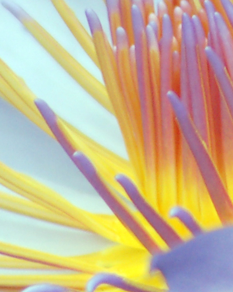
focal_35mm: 2422
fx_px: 20883
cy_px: 82
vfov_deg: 0.8
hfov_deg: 0.6
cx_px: 319
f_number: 8
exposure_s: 1/125
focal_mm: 300
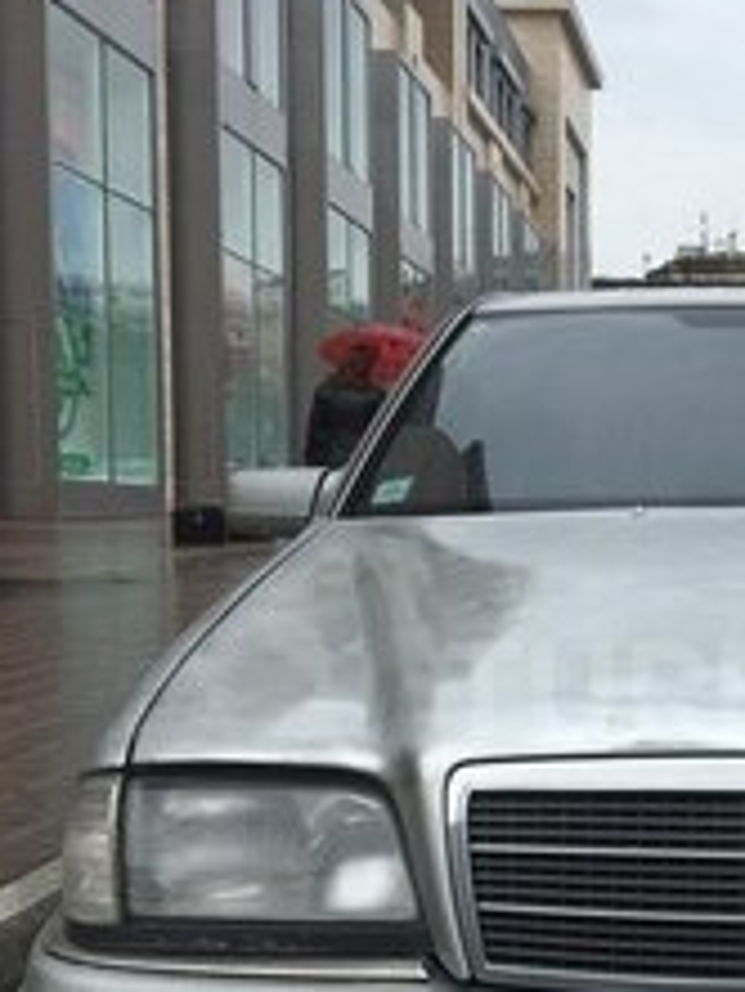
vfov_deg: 29.5
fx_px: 1863
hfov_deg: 21.6
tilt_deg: -5.3
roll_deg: +0.1
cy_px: 691
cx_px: 790
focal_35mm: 65
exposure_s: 1/1083
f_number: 2.2
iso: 25
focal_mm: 4.15
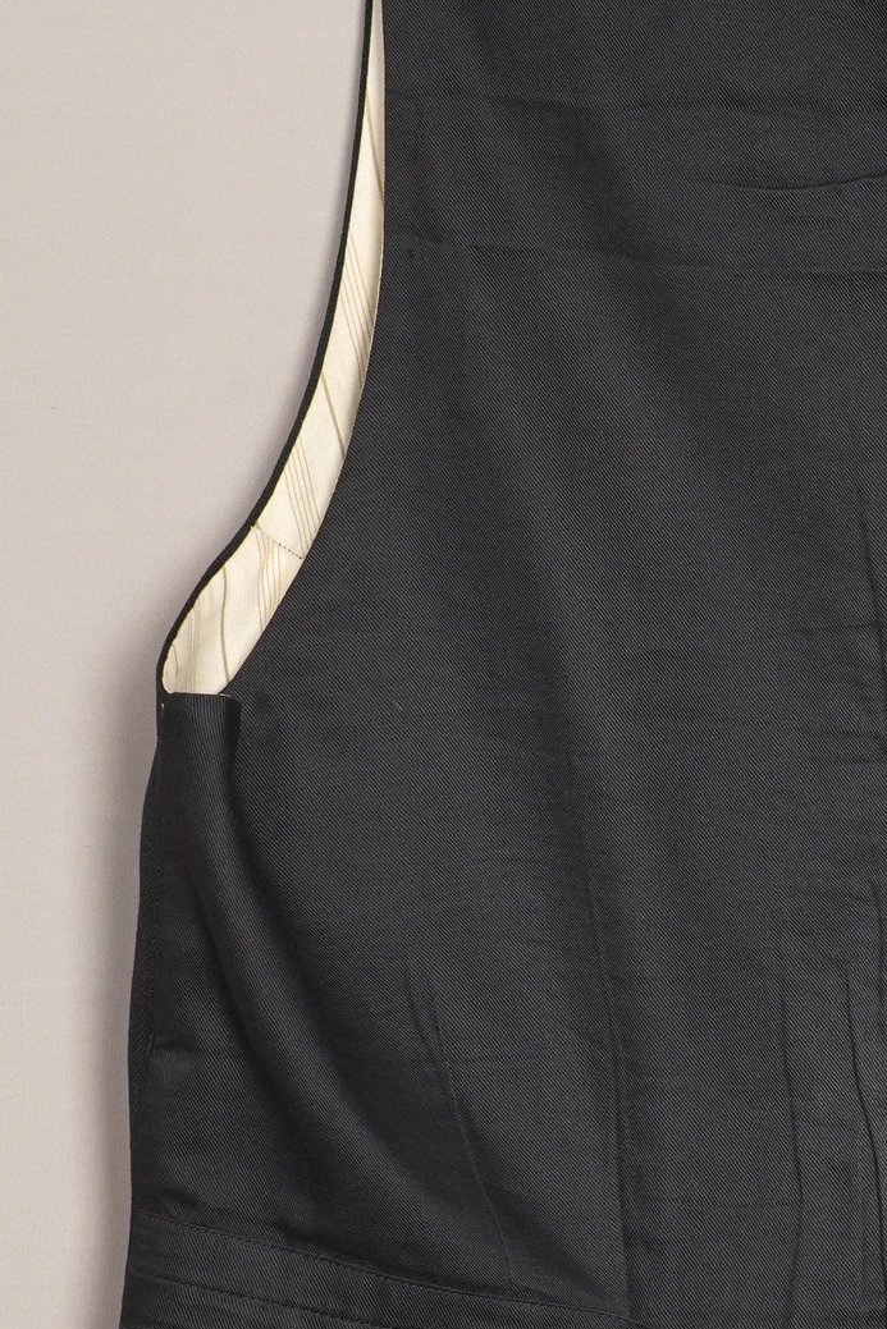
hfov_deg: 10.2
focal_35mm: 133
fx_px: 4913
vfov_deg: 15.4
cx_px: 1034
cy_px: 866
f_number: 8
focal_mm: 32
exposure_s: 1/20
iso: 400
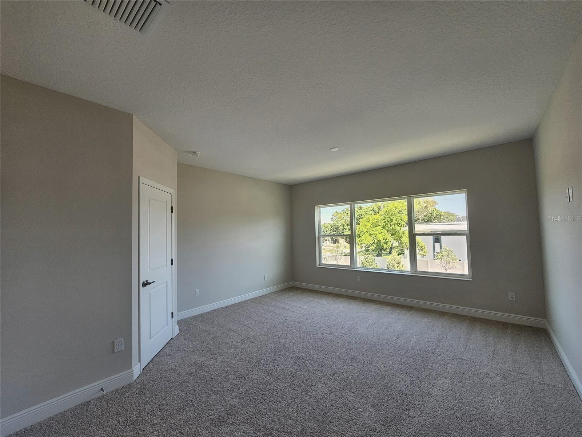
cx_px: 291
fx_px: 219
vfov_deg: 89.9
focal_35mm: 13
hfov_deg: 106.2
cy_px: 218
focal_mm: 2.2
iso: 100
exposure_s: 1/120
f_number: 2.2
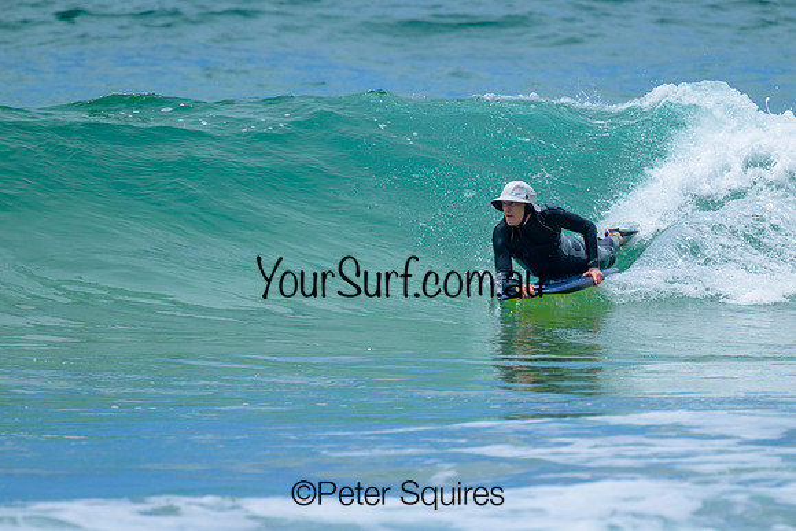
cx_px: 487
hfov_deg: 3.0
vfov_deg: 2.0
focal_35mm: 694
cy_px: 324
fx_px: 15359
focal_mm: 560
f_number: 8
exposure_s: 1/2000
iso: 250
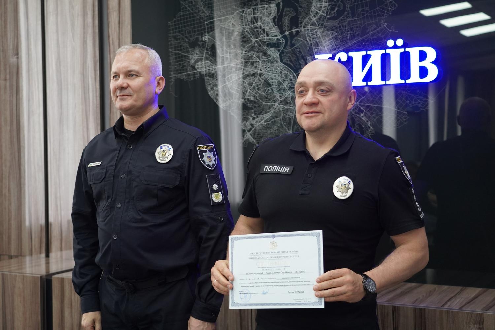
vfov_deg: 26.0
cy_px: 165
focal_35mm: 52
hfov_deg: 38.2
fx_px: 715
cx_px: 248
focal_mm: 52
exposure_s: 1/160
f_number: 4
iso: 2500
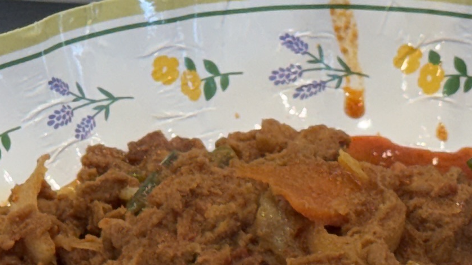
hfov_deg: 8.5
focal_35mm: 252
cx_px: -78
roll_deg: +0.0
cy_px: 22
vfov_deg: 4.8
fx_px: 3154
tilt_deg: -33.0
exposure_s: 1/60
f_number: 1.78
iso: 64
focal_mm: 6.76
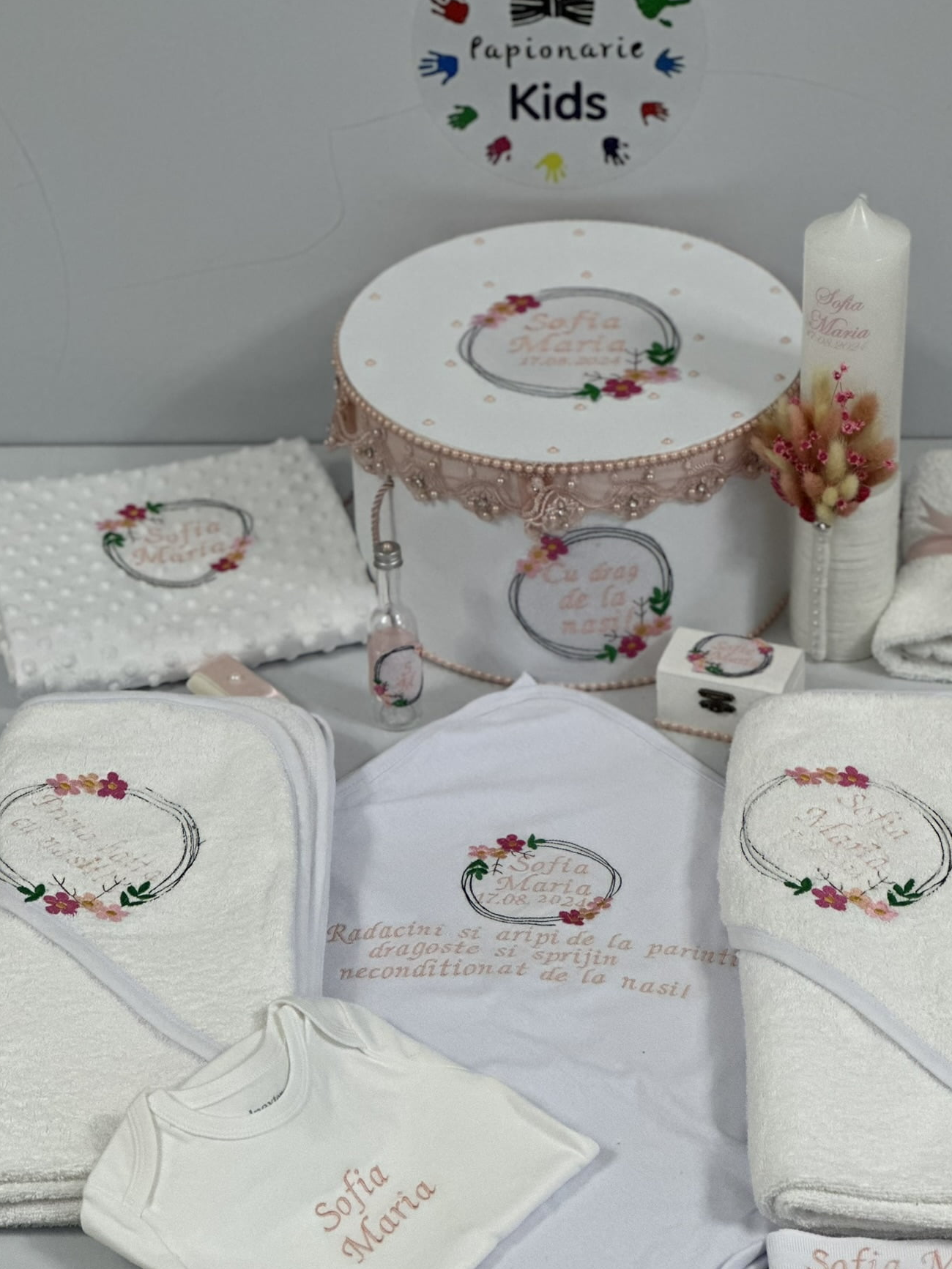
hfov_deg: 16.2
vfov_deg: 21.5
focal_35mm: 91
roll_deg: +1.0
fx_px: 3336
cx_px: 547
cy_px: 651
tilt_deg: -34.8
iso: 200
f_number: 2.8
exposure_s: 1/100
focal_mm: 9
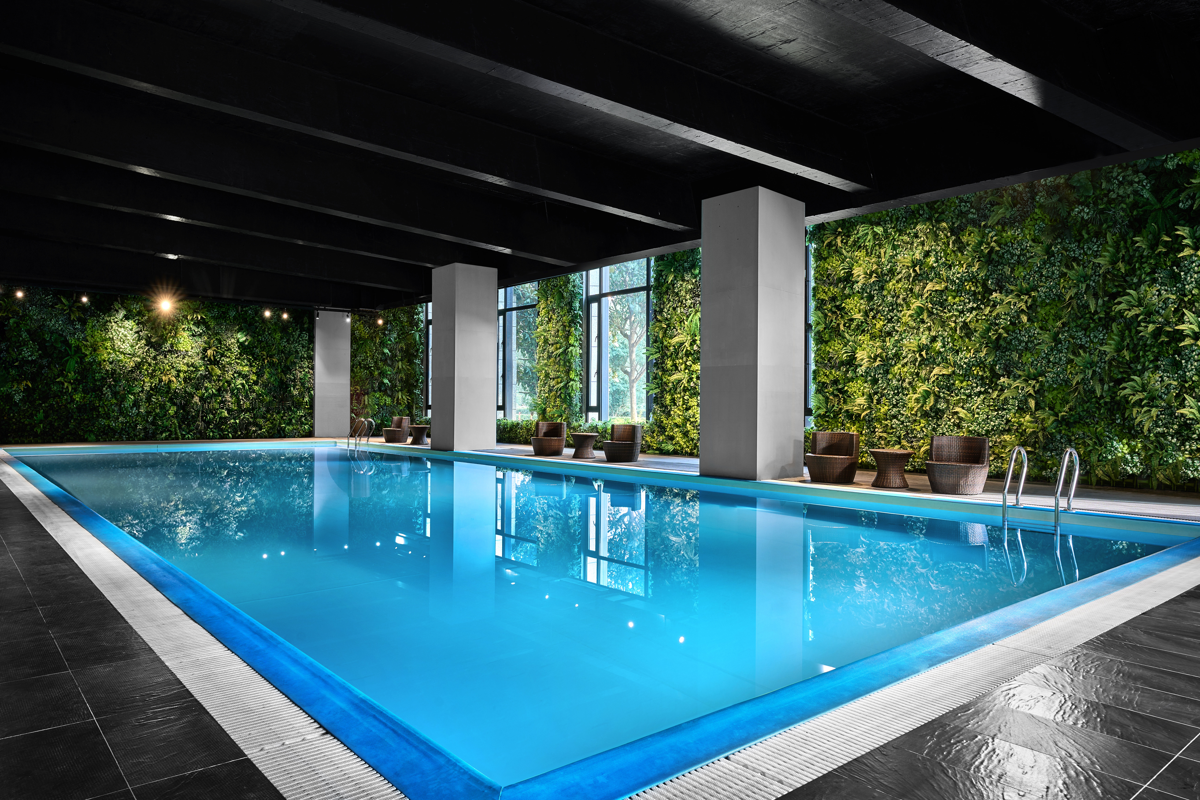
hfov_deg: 73.7
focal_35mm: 24
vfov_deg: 53.1
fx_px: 800
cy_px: 400
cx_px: 600
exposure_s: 1
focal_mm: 24
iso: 100
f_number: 11
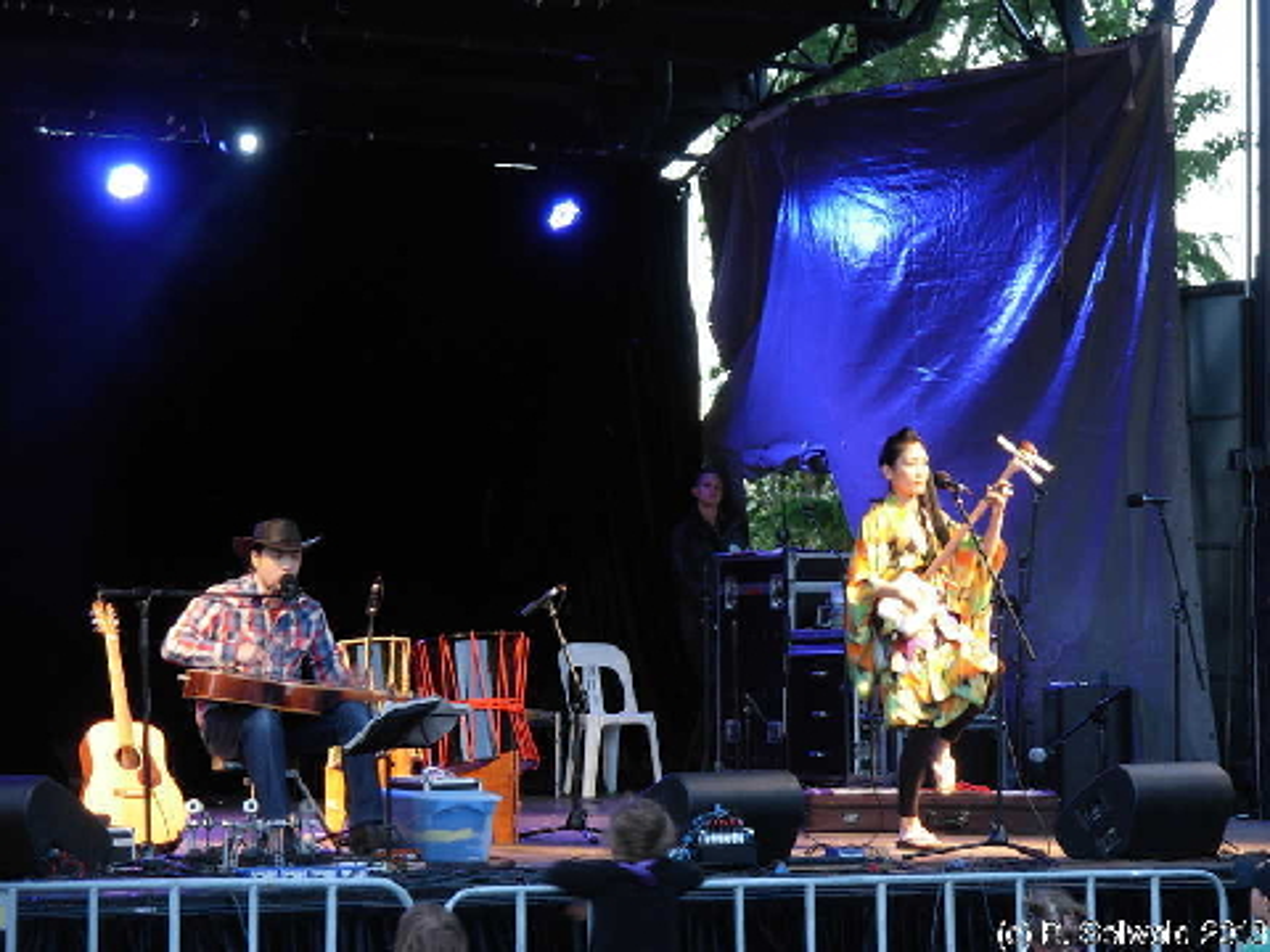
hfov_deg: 13.9
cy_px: 476
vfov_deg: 10.4
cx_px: 635
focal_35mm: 142
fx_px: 5210
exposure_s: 1/11.3
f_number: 4.5
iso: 89
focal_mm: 23.5
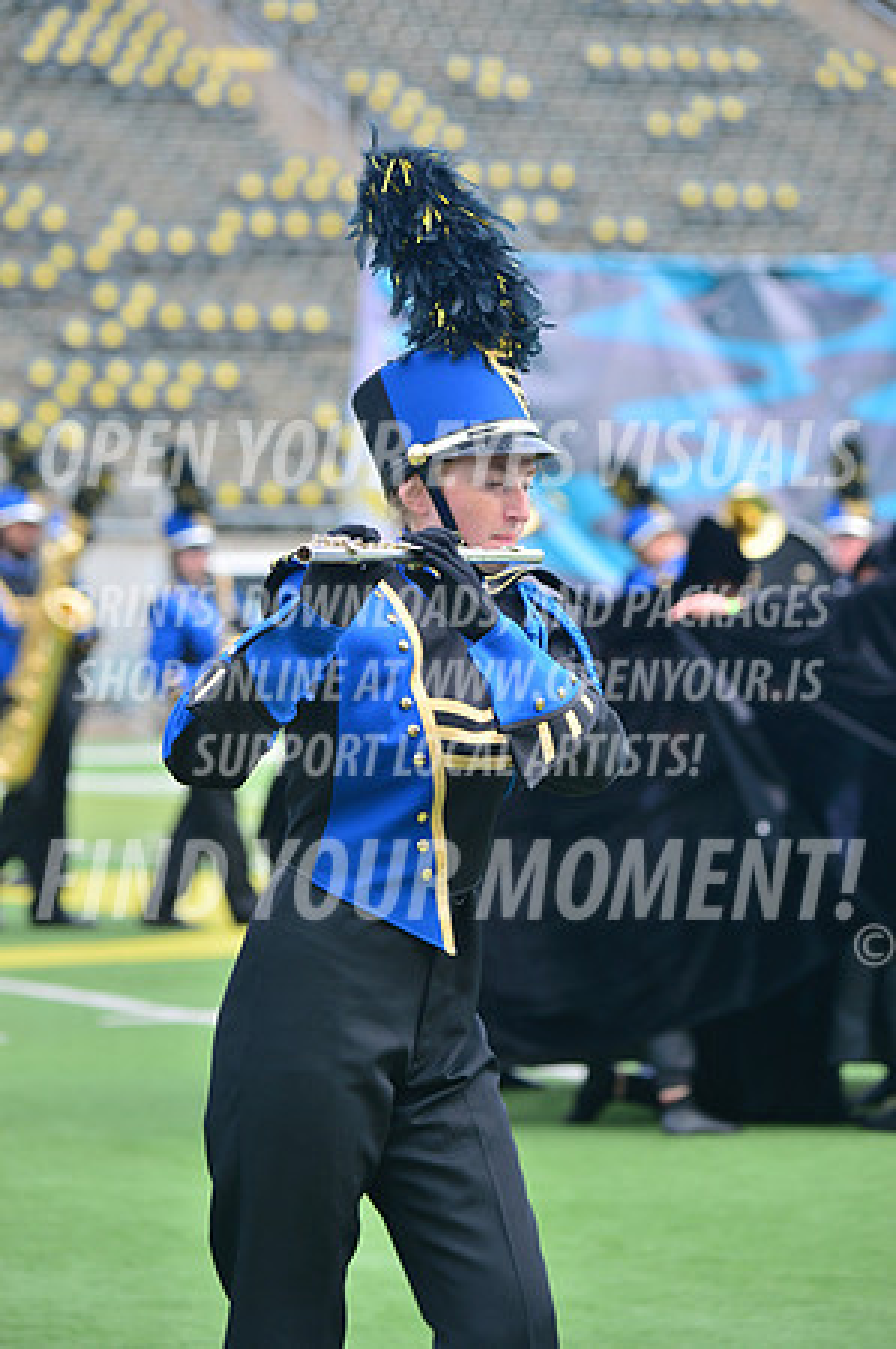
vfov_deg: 11.8
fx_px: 6548
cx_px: 448
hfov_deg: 7.8
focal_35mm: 175
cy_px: 674
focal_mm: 175
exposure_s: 1/250
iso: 125
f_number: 5.6
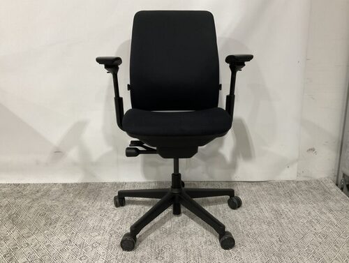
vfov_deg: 48.4
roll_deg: -0.2
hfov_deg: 61.6
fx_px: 293
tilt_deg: -13.5
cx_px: 174
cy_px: 132
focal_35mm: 29
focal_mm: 3
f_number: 1.8
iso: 125
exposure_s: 1/60
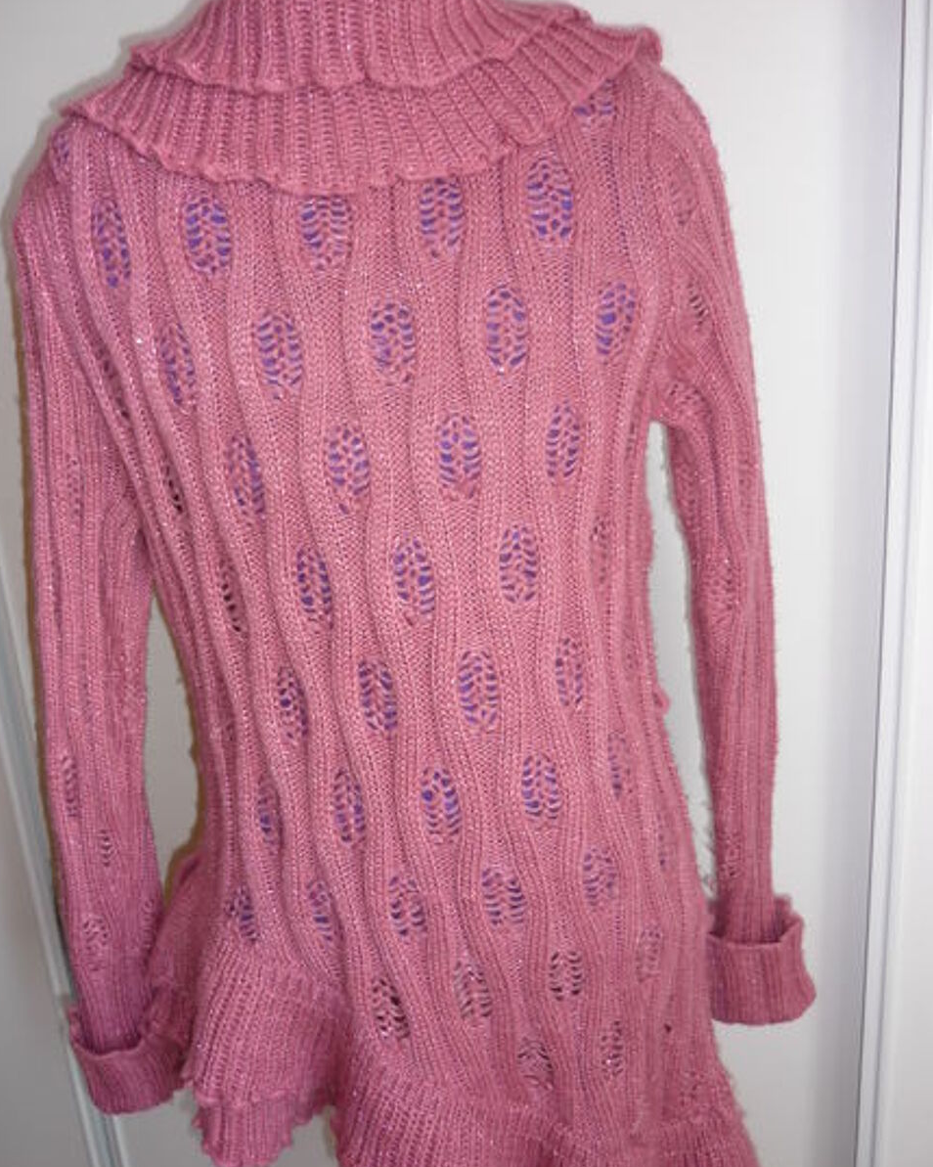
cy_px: 628
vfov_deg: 50.2
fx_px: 1243
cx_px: 454
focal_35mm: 36
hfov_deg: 41.1
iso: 100
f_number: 2.8
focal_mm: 5.5
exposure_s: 1/30
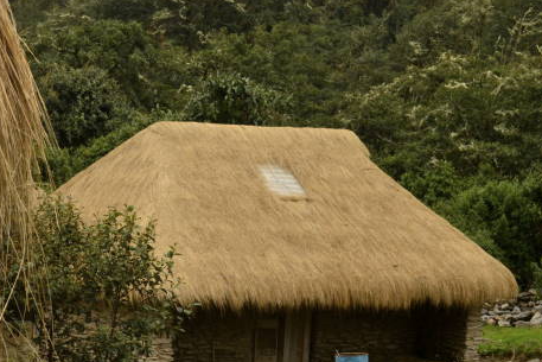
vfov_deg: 16.1
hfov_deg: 23.7
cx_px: 84
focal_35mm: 84
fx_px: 1265
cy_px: 313
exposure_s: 1/200
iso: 800
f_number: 11
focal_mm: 32
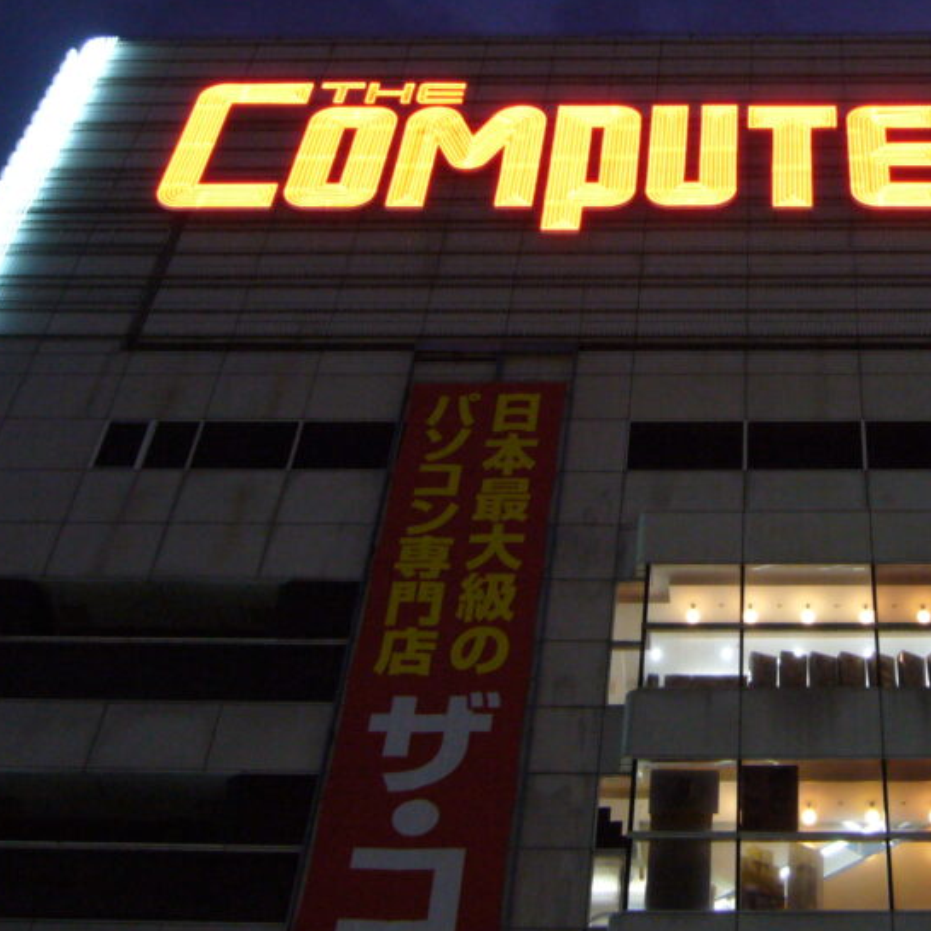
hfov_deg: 28.9
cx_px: 742
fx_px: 1765
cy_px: 322
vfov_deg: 29.4
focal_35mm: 58
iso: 200
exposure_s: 1/8
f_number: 2.8
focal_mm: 5.8
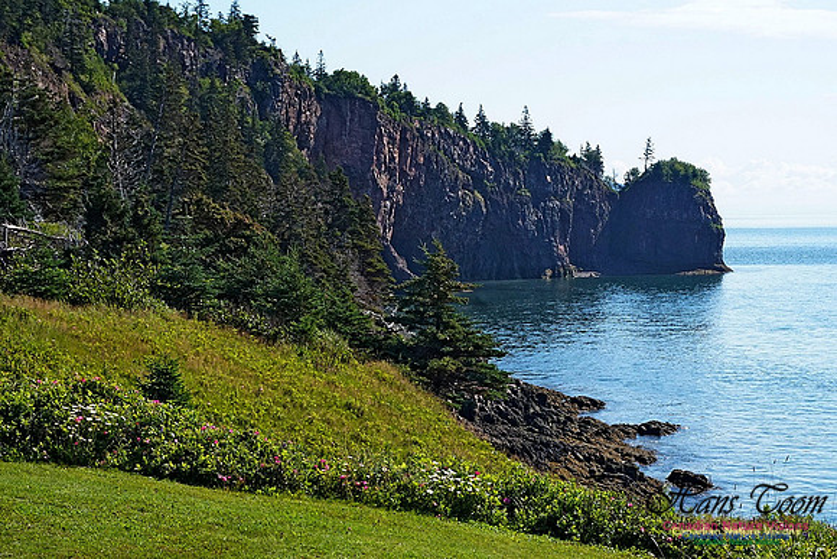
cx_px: 418
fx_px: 1744
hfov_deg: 27.0
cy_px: 280
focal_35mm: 75
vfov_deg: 18.2
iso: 1000
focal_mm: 50
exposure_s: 1/800
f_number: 13
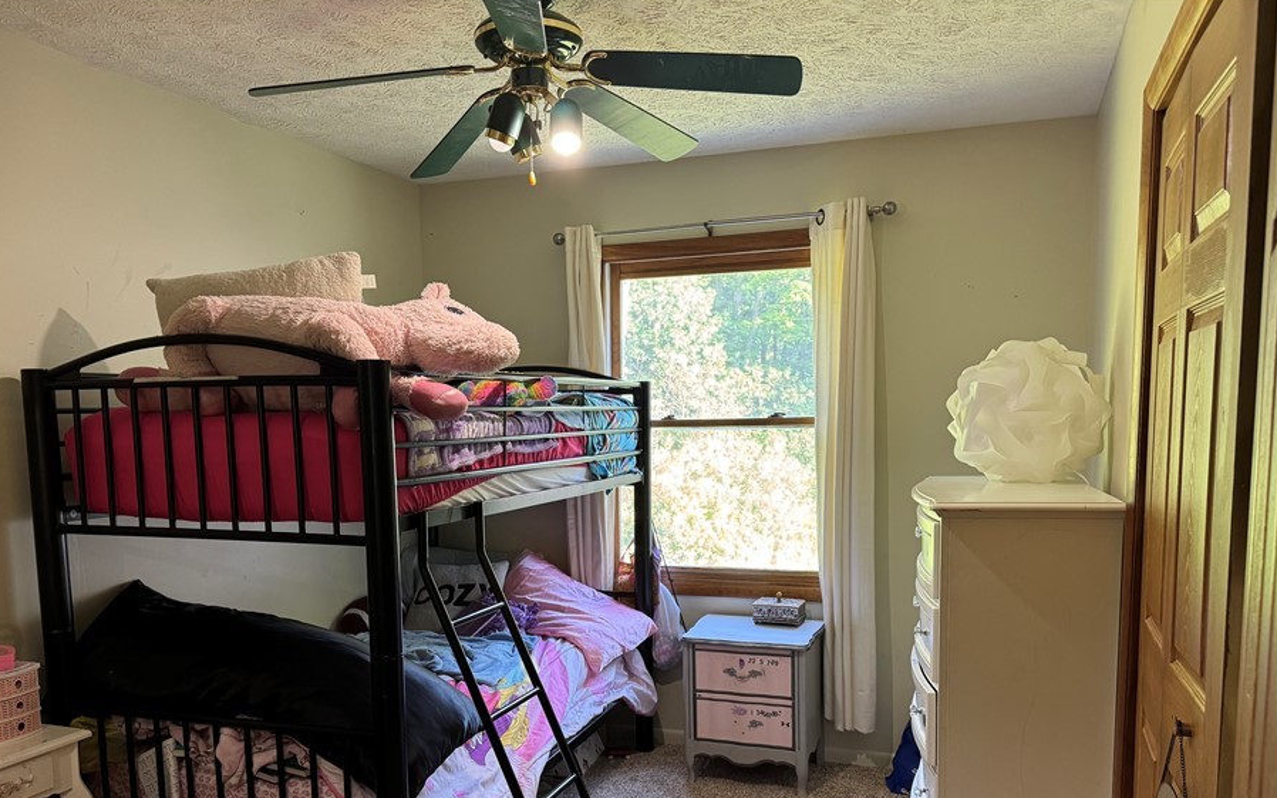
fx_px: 1009
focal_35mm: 29
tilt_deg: -8.2
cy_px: 539
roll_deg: +0.9
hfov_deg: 64.6
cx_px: 617
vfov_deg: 42.5
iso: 250
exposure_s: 1/60
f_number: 1.78
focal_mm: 6.76
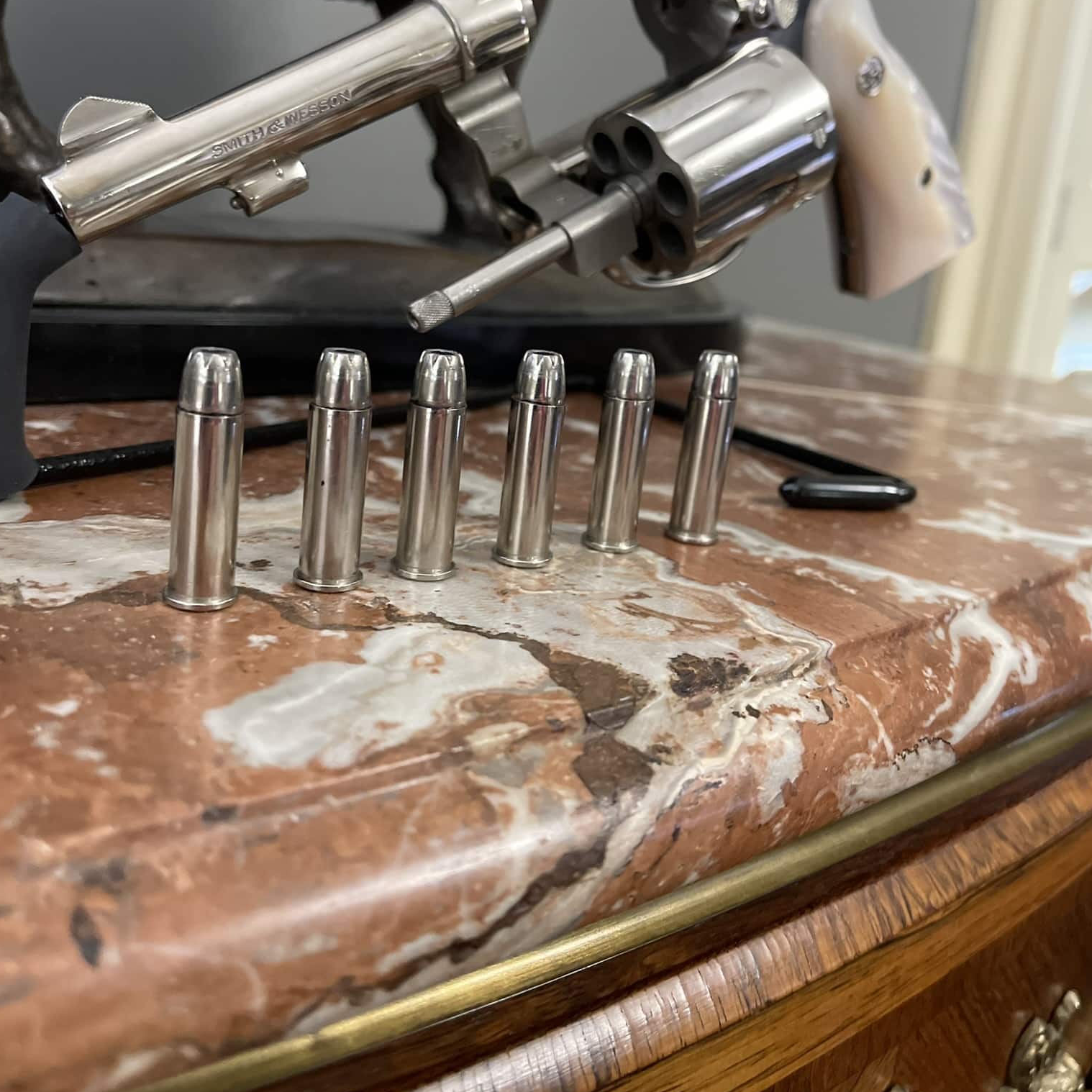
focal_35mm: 31
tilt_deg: -10.5
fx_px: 1106
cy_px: 432
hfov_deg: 52.5
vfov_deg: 52.1
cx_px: 545
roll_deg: -5.9
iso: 500
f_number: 1.6
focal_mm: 5.1
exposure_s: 1/60
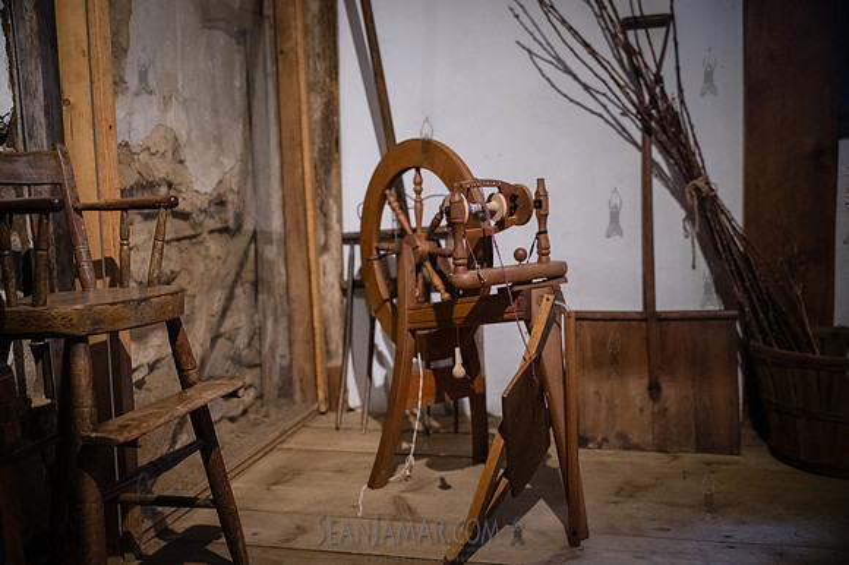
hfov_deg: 54.5
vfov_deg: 37.8
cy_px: 282
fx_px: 825
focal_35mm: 35
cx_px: 424
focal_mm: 35
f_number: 2.8
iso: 12800
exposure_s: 1/320
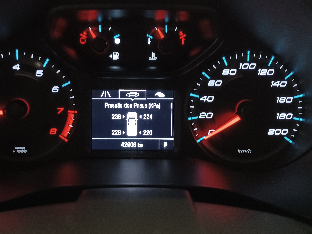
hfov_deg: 56.6
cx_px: 133
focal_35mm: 32
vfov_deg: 43.9
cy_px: 91
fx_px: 288
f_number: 1.8
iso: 400
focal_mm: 4.6
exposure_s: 1/24
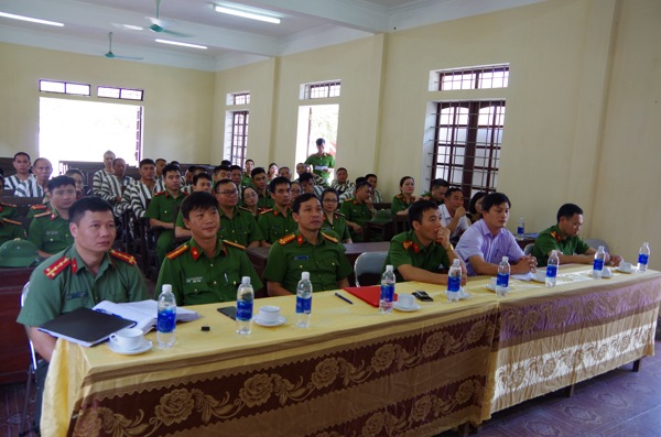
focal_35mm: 27
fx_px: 495
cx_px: 330
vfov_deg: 47.7
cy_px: 218
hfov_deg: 67.5
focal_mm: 18
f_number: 5.6
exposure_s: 1/40
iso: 400
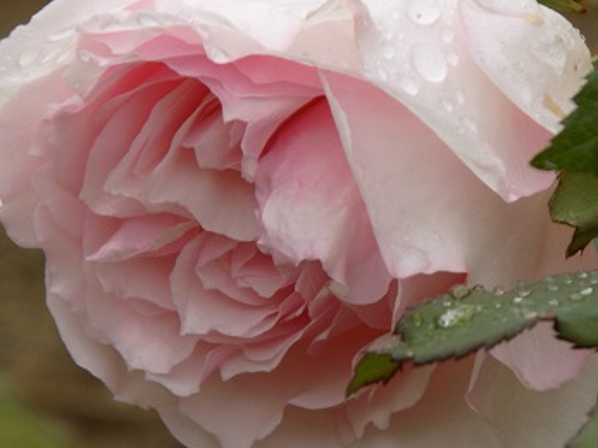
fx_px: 10690
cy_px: 200
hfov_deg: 3.2
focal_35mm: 619
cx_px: 326
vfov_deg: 2.4
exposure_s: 1/80
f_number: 5.9
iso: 80
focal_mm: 79.5
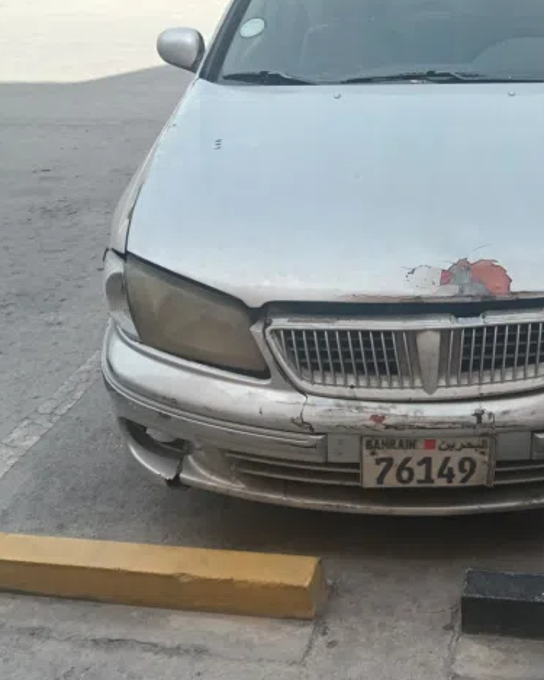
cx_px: 444
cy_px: 335
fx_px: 886
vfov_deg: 42.0
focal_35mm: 44
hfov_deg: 33.1
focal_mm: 3.98
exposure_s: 1/248
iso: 50
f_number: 1.8
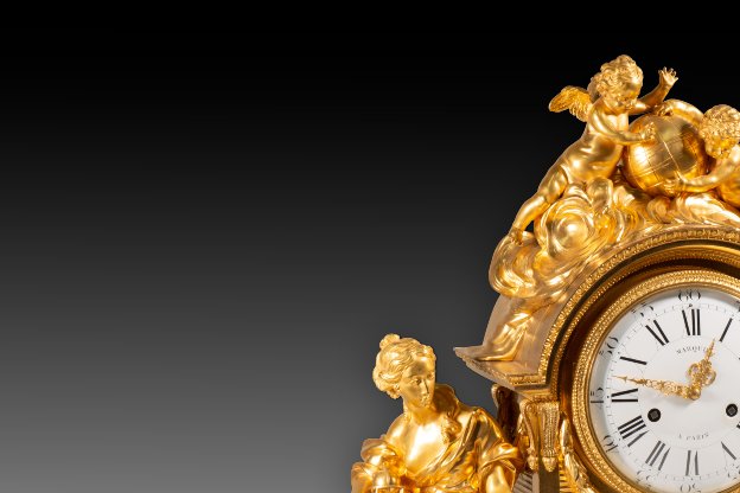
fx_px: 4152
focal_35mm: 202
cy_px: 437
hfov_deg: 10.1
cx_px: 674
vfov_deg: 6.8
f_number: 16
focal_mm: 105
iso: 100
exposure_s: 1/2.5
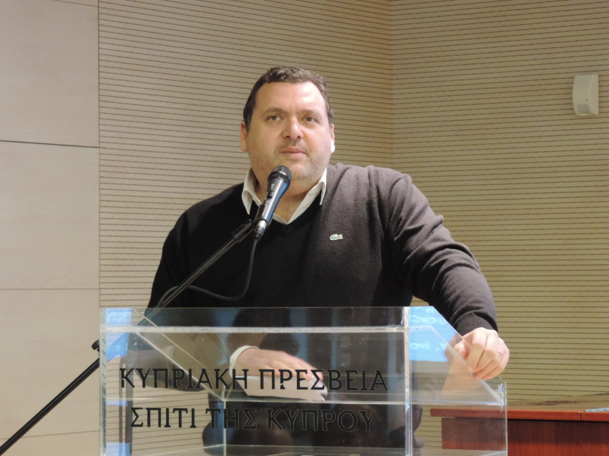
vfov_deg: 11.0
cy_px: 228
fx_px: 2375
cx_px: 304
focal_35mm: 135
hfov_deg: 14.6
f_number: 4.3
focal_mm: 24
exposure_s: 1/10
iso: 800
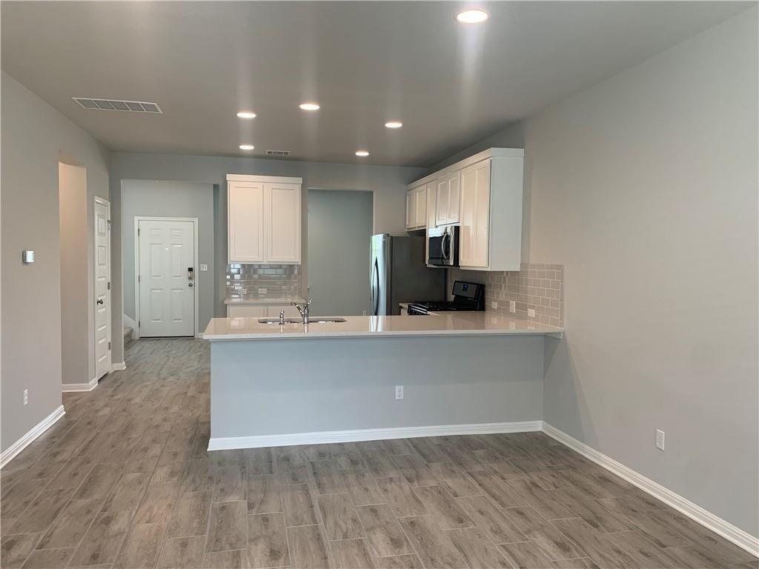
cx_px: 380
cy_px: 284
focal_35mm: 26
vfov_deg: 53.1
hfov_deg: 67.3
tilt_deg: -0.7
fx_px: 570
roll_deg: -1.1
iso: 100
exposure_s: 1/79
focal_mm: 4.25
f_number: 1.8
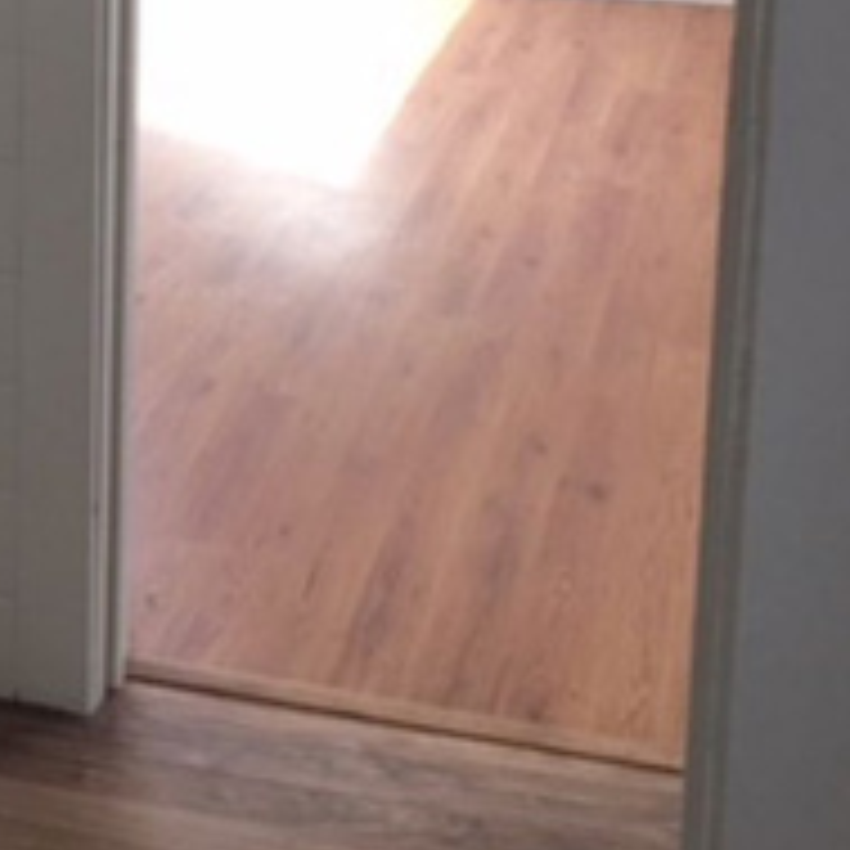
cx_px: 81
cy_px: -76
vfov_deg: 19.2
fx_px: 2417
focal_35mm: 87
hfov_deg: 19.6
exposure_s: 1/120
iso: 25
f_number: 2.2
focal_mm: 4.15
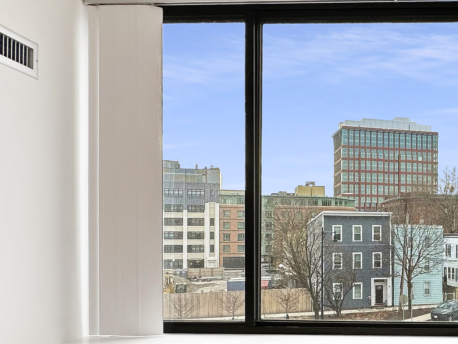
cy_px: 235
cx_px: 384
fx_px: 463
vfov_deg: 40.1
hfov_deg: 48.7
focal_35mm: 35
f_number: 2.2
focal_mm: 2.22
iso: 40
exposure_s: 1/754
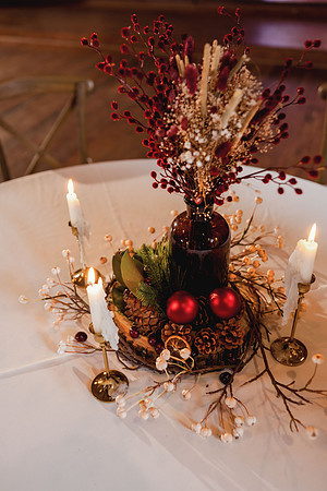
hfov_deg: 37.9
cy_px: 246
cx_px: 164
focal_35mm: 35
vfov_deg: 54.4
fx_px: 477
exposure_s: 1/60
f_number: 2.5
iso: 400
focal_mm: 35
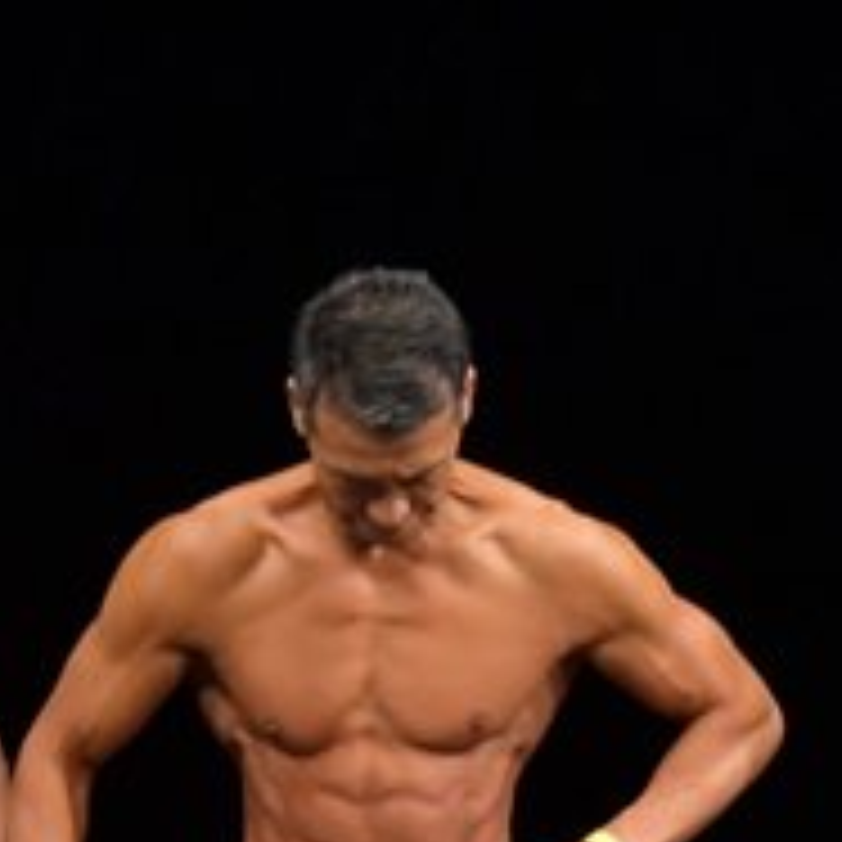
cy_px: 1049
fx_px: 23226
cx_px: -97
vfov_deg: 2.1
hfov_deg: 2.1
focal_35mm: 844
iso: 3200
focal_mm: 160
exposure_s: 1/400
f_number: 5.6
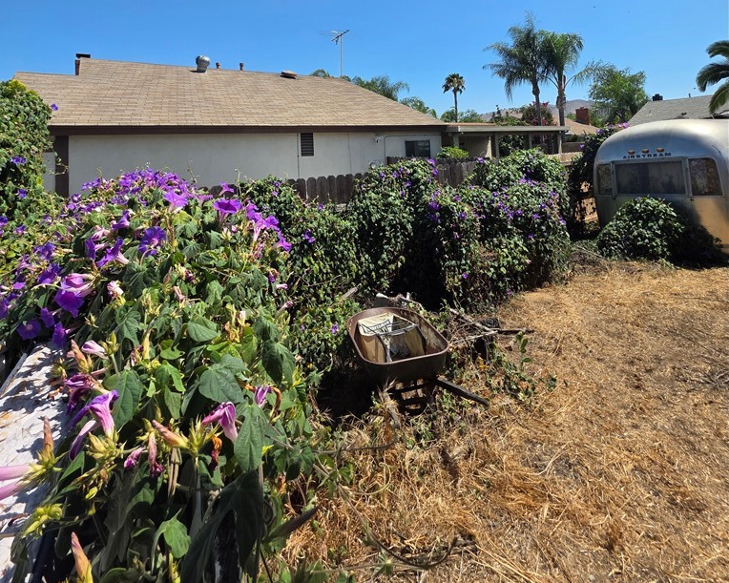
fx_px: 367
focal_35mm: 17
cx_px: 364
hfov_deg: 89.6
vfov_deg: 70.3
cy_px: 127
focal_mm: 2.2
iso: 40
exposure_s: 1/1844
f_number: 1.9
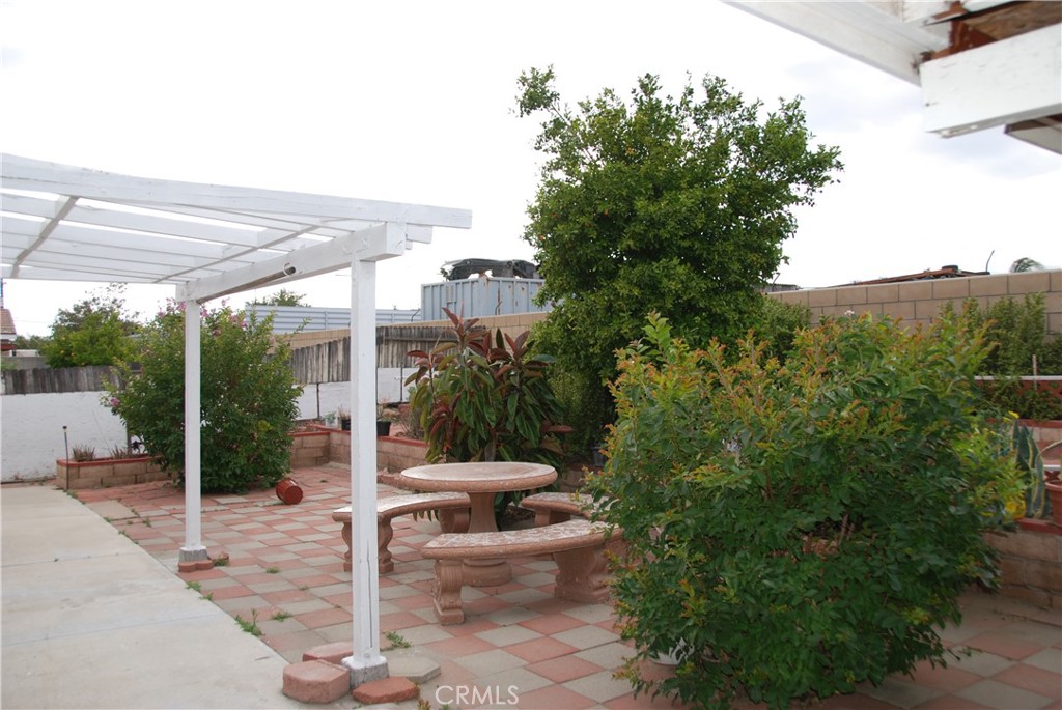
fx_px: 886
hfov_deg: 61.9
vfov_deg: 43.7
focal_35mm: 30
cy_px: 355
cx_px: 531
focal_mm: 20
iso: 100
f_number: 5
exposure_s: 1/200
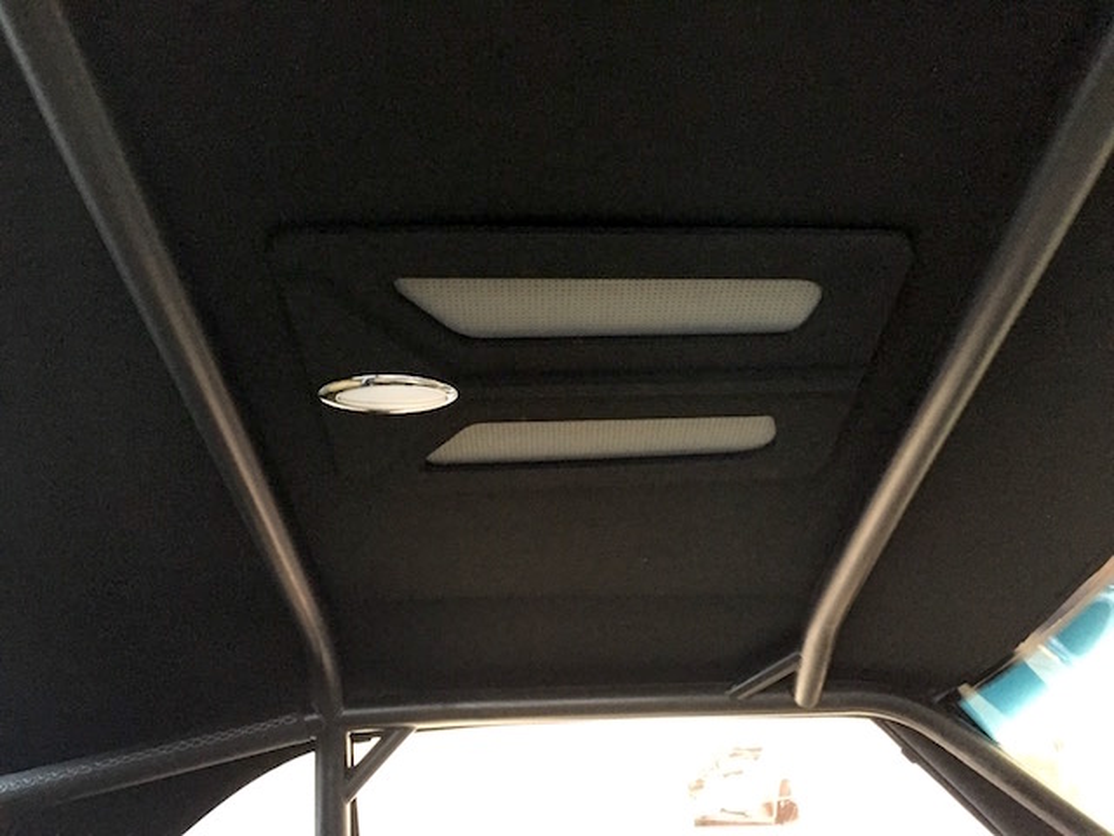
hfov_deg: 61.7
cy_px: 418
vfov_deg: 48.2
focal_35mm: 29
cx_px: 557
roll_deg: +1.8
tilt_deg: +37.9
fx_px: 933
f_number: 2.2
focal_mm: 4.15
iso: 400
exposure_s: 1/15
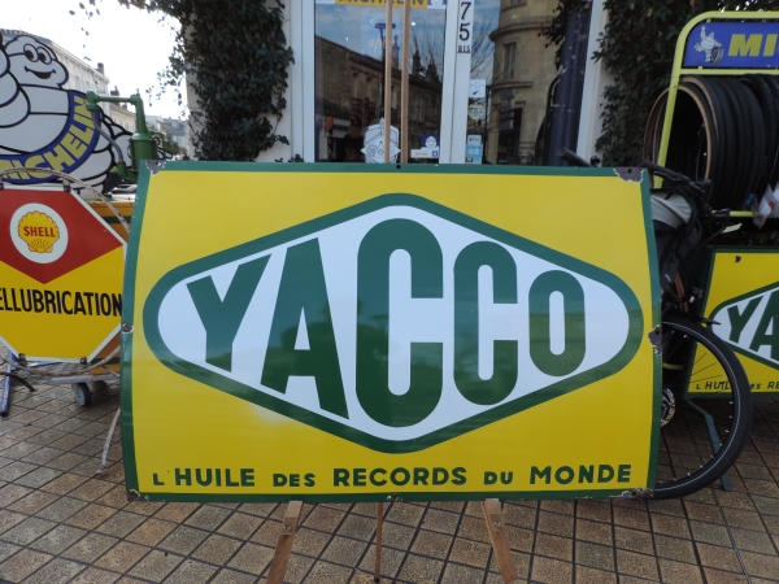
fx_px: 540
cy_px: 292
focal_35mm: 24
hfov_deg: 71.6
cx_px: 390
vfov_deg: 56.8
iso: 80
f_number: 3
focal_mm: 4.3
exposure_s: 1/250
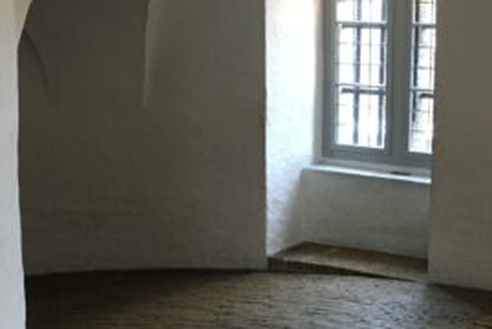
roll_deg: -0.1
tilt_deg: -13.2
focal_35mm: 86
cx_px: 302
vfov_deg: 15.8
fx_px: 1177
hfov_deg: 23.6
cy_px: 258
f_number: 2.2
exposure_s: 1/25
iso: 200
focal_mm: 4.15
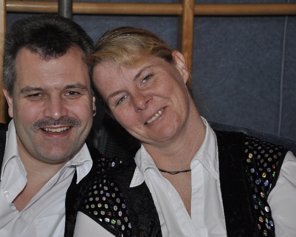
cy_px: 119
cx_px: 127
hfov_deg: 16.0
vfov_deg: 12.9
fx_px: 1051
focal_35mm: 120
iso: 400
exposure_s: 1/60
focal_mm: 70
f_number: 5.3
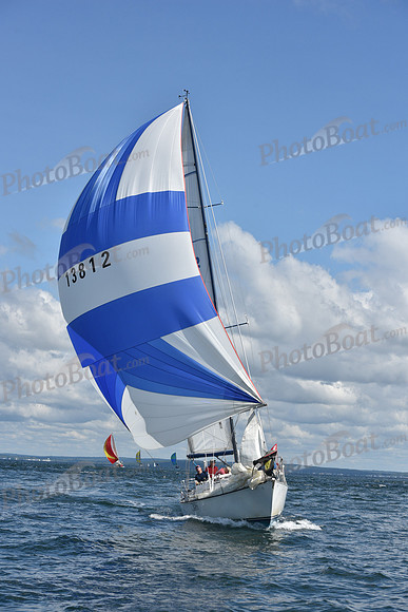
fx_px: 1189
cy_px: 306
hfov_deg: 19.5
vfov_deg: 28.8
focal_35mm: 70
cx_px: 204
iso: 250
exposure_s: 1/1250
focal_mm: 70
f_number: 8
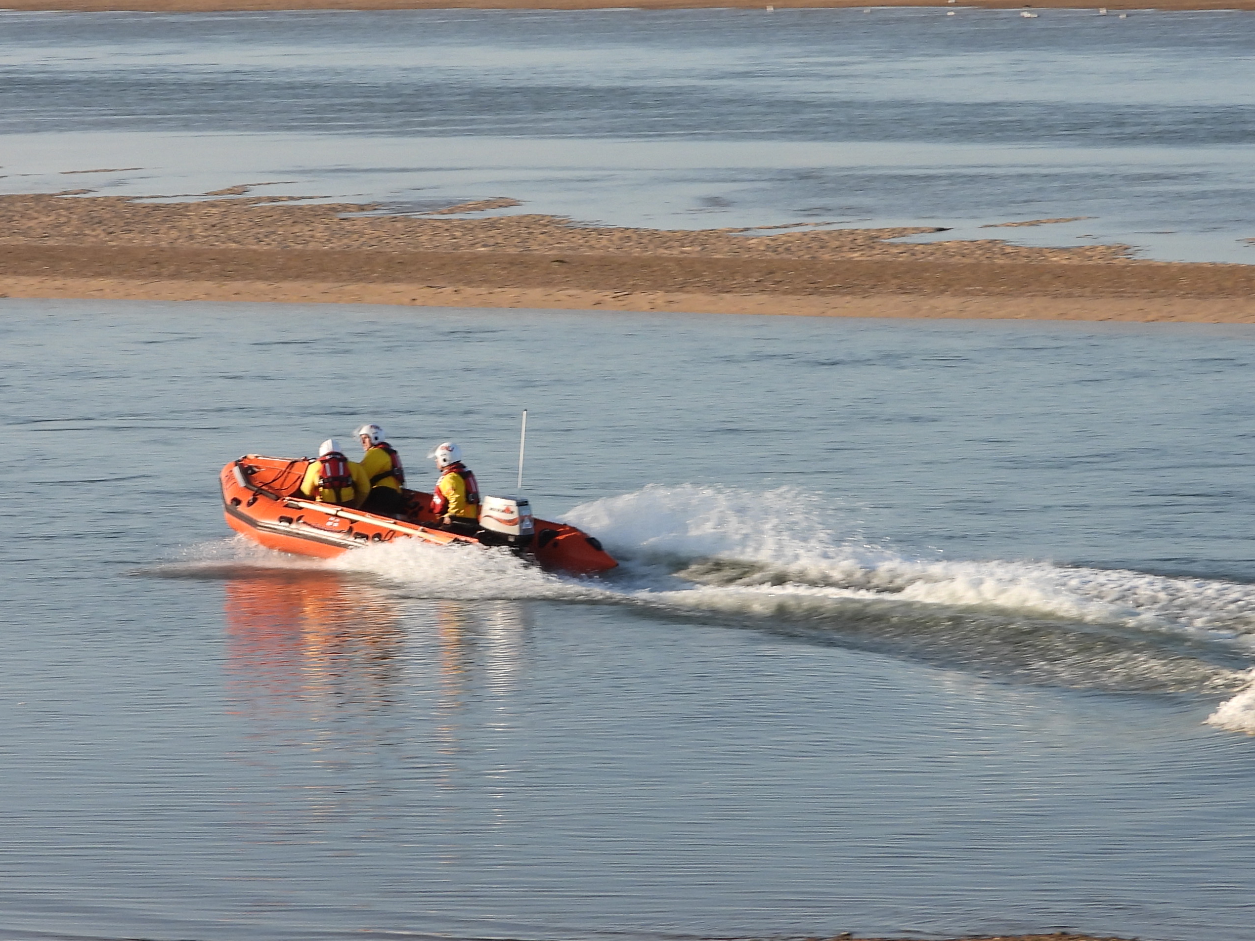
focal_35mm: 245
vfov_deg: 6.1
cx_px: 513
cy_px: 461
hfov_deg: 8.1
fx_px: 8882
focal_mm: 24.3
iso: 100
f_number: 4
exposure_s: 1/160
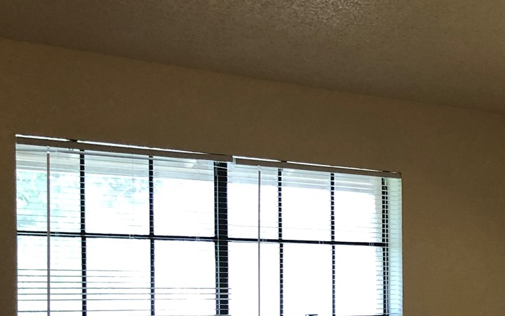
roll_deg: -0.9
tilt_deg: -0.3
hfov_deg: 21.8
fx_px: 1156
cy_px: 311
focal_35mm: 84
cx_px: 688
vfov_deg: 15.3
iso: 25
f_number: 1.8
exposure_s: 1/30
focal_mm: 4
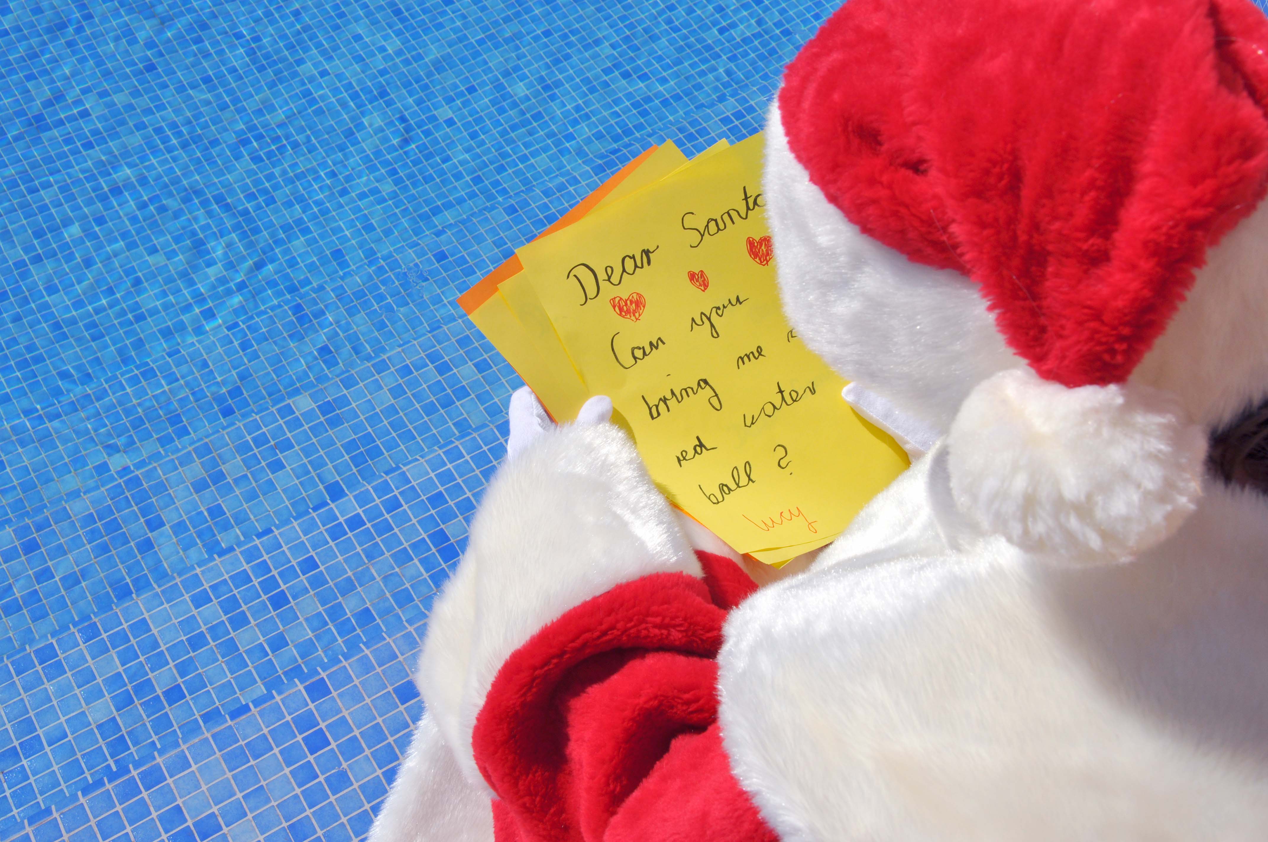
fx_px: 1478
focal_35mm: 42
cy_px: 421
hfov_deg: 46.4
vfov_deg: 31.8
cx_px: 634
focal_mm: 28
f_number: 13
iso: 200
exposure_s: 1/640
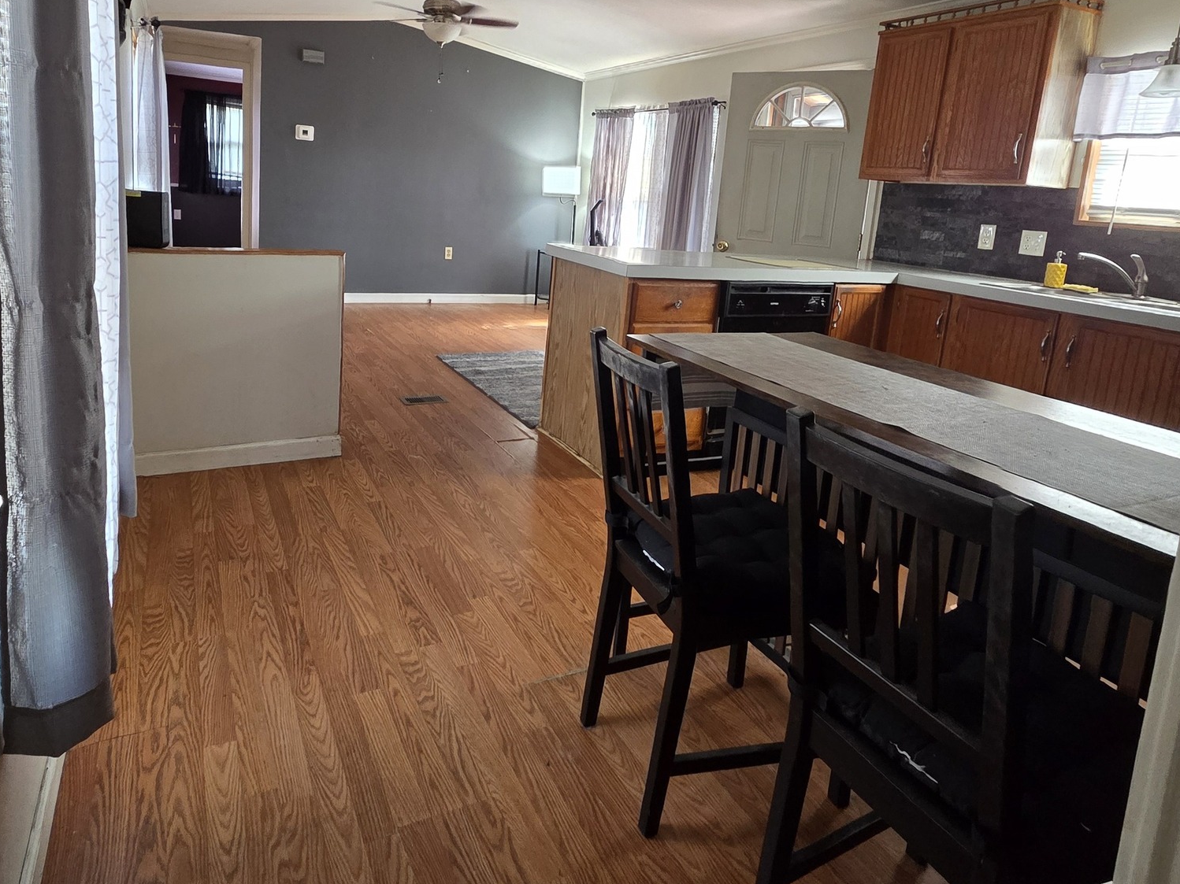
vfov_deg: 64.2
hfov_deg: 81.5
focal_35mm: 20
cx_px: 531
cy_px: 293
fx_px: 682
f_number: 2.2
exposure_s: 1/60
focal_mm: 2.2
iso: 400
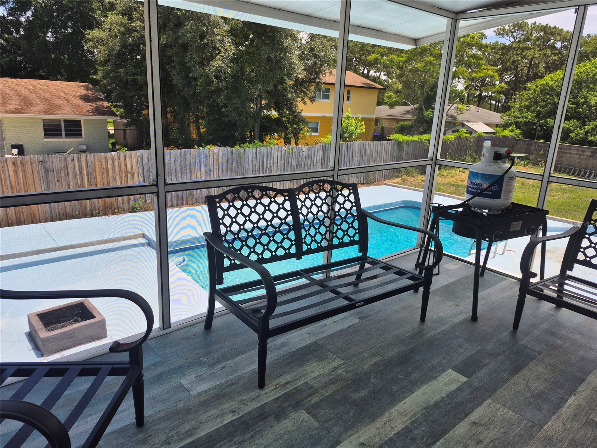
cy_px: 224
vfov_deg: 58.9
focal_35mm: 23
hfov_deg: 73.9
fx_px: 397
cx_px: 298
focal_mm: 5.4
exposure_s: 1/1052
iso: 25
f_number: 1.8
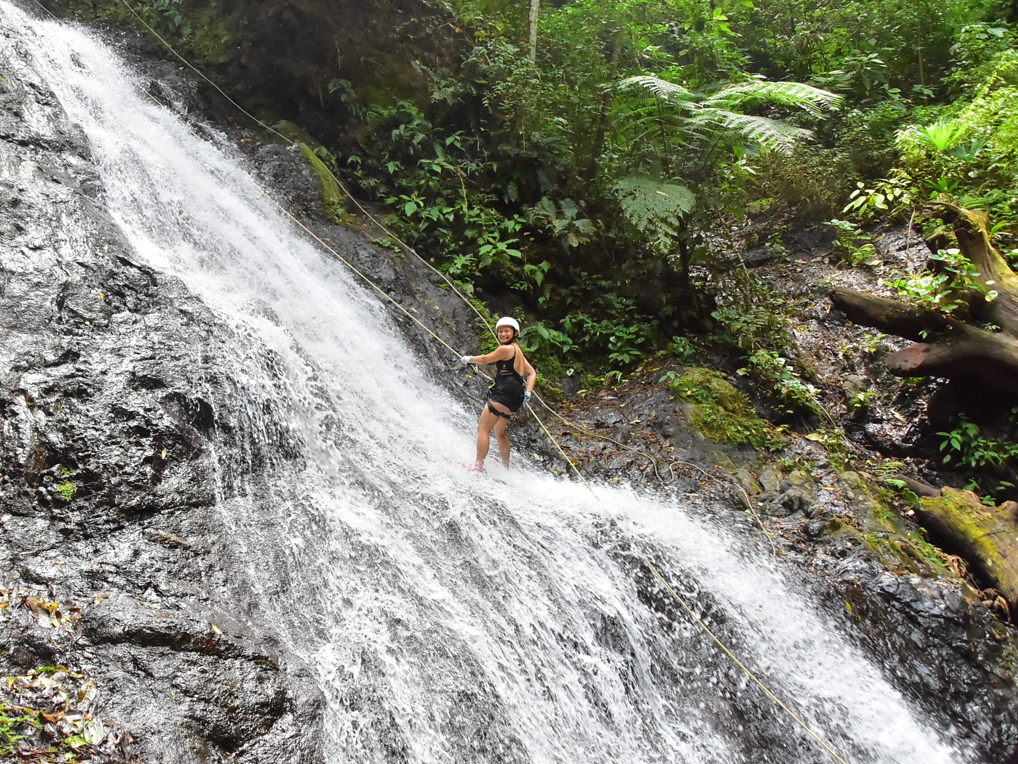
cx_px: 463
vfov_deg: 39.7
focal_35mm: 36
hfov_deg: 51.3
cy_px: 384
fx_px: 1059
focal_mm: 22
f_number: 4
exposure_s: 1/200
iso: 2000
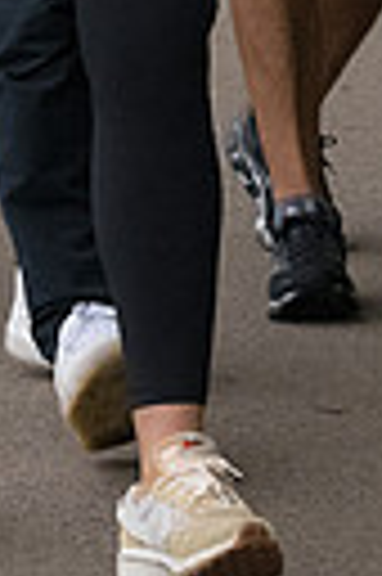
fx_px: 5889
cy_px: -418
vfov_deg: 5.5
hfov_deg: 3.7
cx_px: 187
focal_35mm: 369
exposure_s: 1/1600
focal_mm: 70
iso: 4000
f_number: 7.1
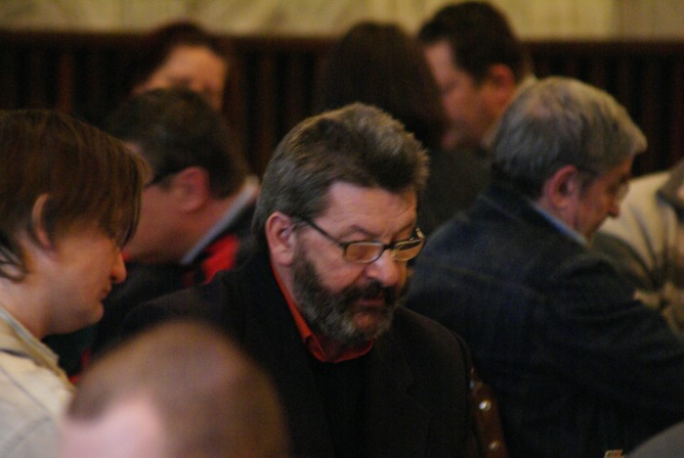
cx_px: 342
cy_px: 229
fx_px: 8557
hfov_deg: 4.6
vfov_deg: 3.1
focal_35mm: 450
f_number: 5.6
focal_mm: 300
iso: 1600
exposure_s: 1/8
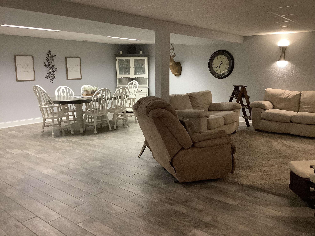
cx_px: 158
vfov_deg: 45.4
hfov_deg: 58.4
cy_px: 118
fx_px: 282
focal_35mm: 31
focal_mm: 3.3
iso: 400
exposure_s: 1/40
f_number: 2.4
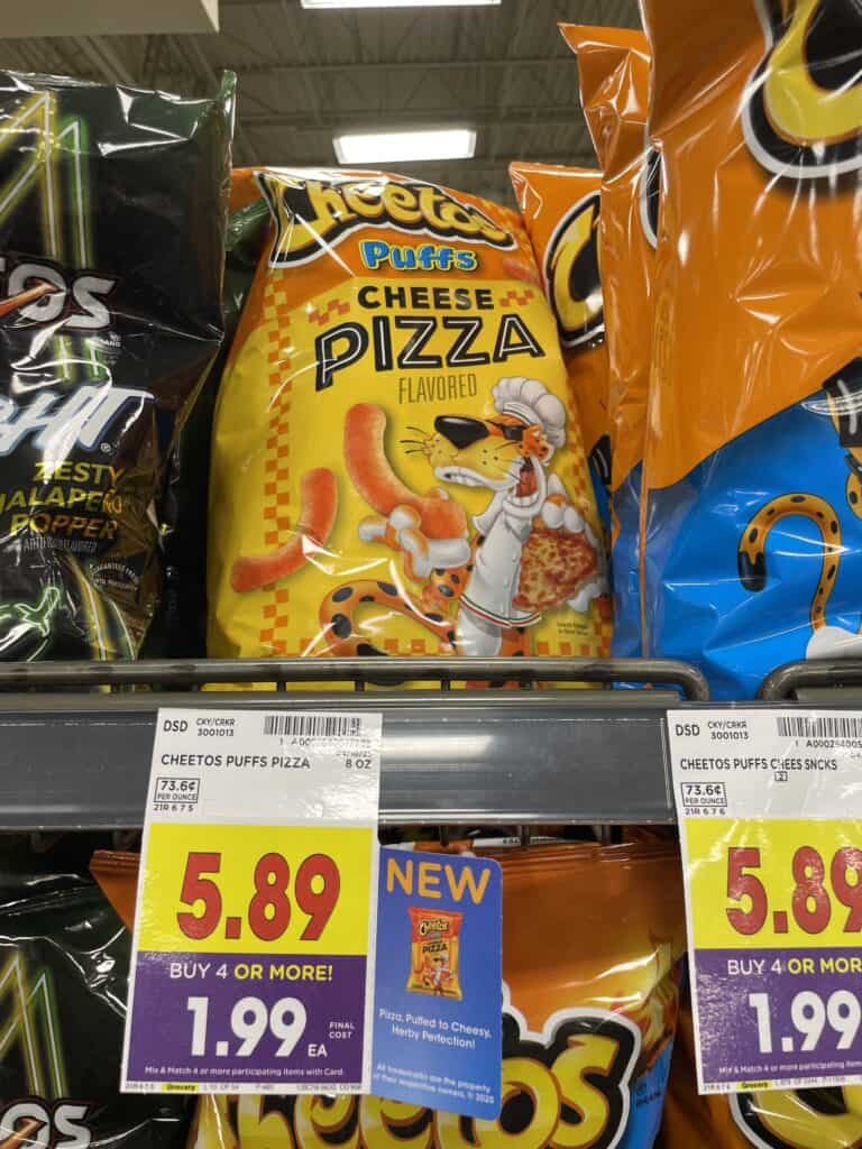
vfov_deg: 67.3
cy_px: 574
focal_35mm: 26
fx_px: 863
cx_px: 431
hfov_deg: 53.1
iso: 50
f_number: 1.6
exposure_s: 1/62
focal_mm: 4.2
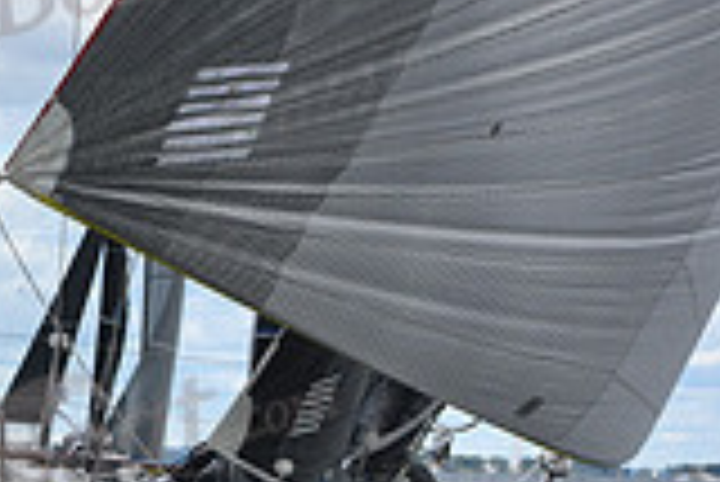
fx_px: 5064
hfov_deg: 7.9
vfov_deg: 5.4
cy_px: 295
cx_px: -526
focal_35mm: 253
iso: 250
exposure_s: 1/800
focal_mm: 70
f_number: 9
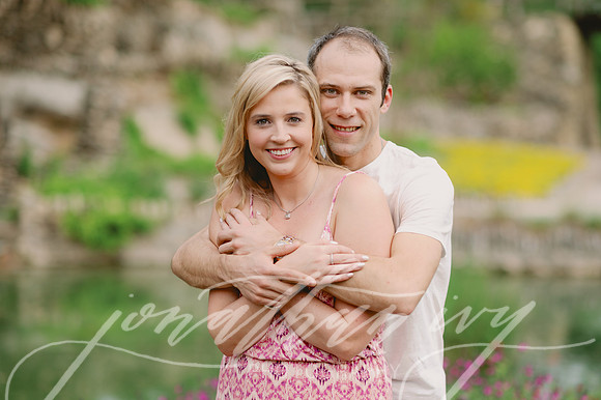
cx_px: 314
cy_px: 199
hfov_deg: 22.2
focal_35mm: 92
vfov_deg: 14.9
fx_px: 1530
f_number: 2
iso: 80
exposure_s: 1/800
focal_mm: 85
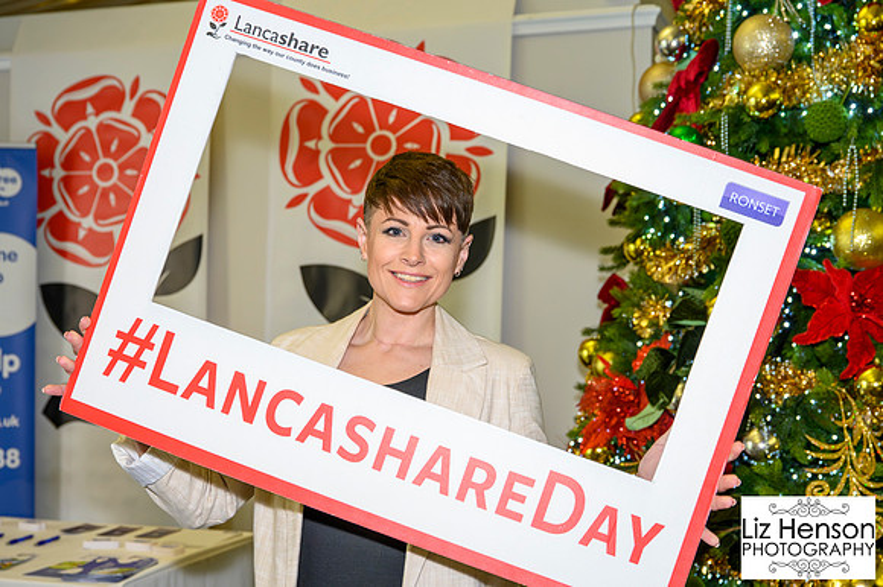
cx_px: 447
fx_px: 1169
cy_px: 324
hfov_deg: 41.4
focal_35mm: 48
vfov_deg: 28.2
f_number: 4.5
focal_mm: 43
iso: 3200
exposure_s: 1/100
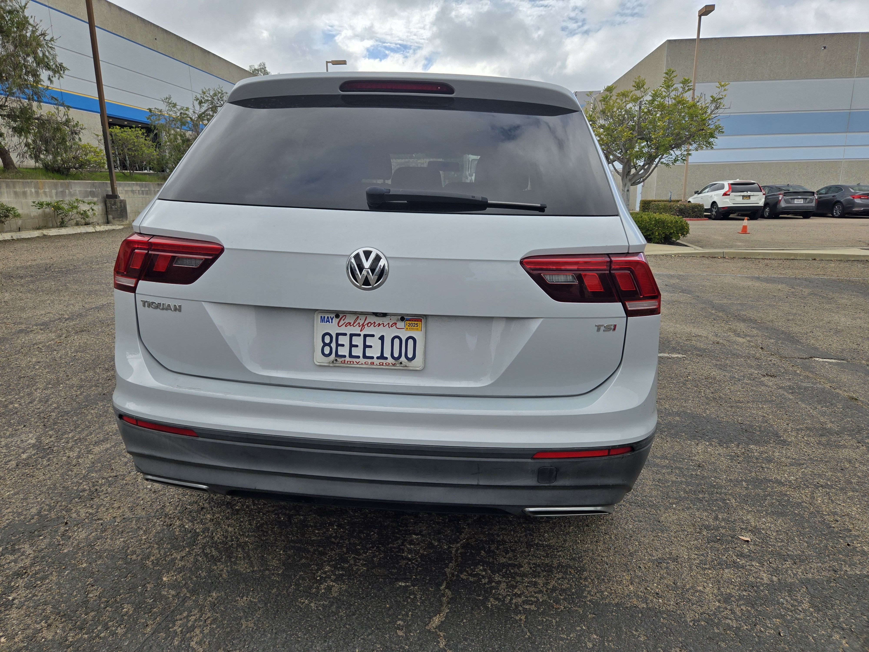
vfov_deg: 58.9
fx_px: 577
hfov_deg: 73.9
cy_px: 326
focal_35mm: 23
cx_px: 434
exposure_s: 1/1809
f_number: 1.8
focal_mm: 5.4
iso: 25
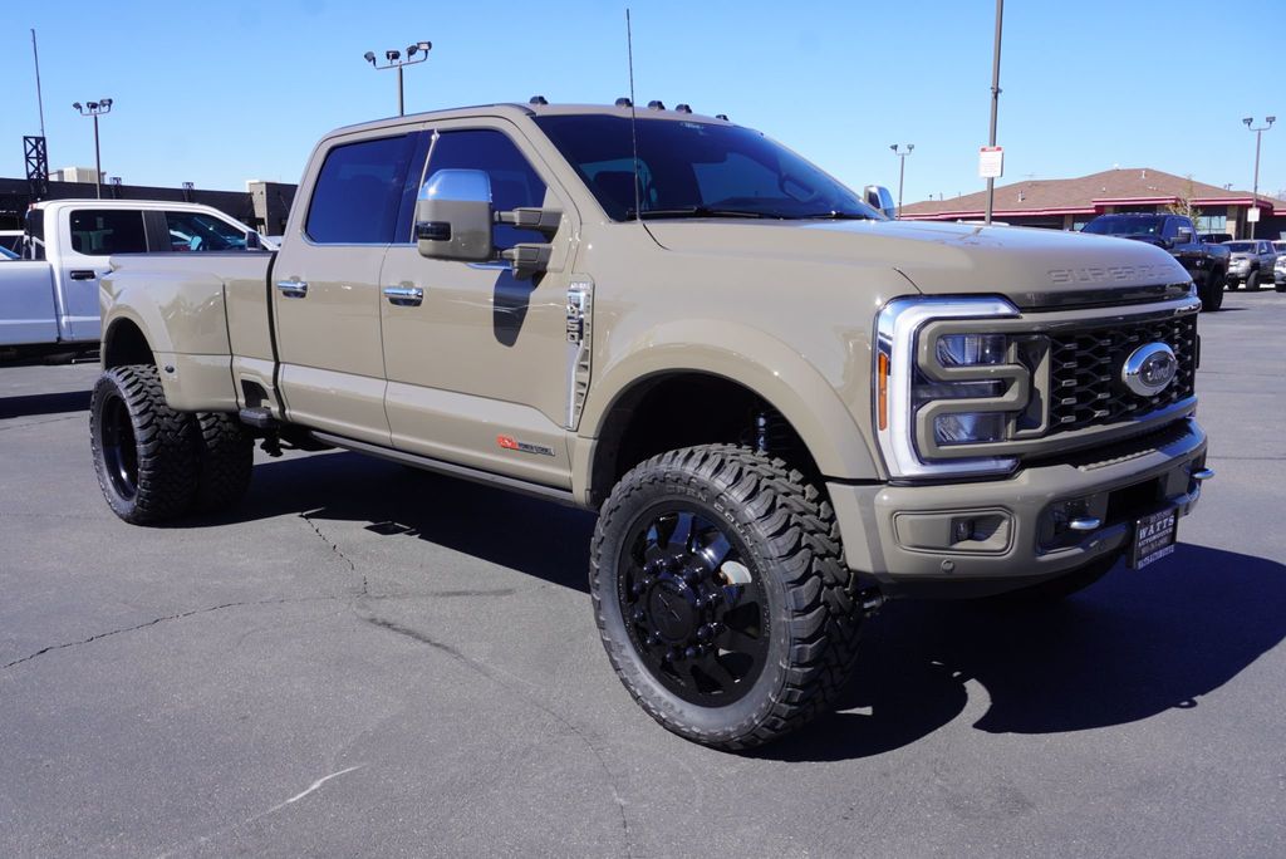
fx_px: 1126
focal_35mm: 32
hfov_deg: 59.5
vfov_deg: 41.8
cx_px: 643
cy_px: 430
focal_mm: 21
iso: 100
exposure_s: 1/125
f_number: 9
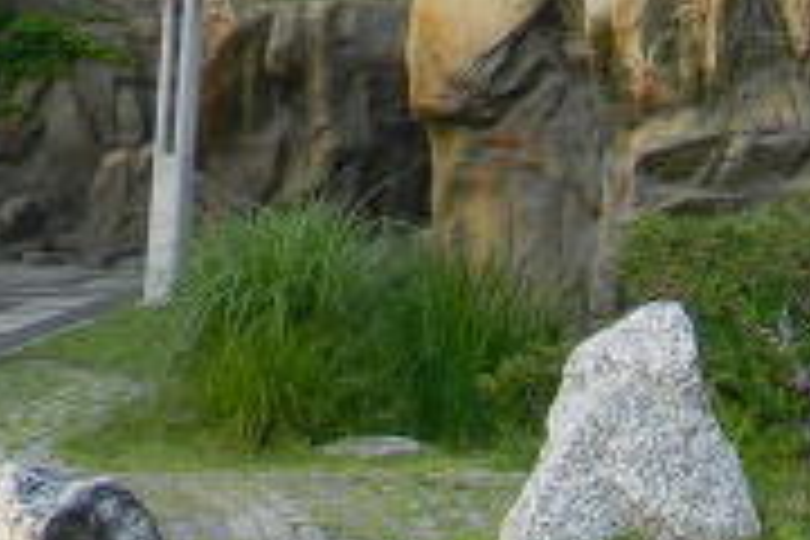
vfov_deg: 11.7
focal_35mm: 113
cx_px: 1310
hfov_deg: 16.1
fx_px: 2542
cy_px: -236
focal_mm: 5
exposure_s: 1/153
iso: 80
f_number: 3.5
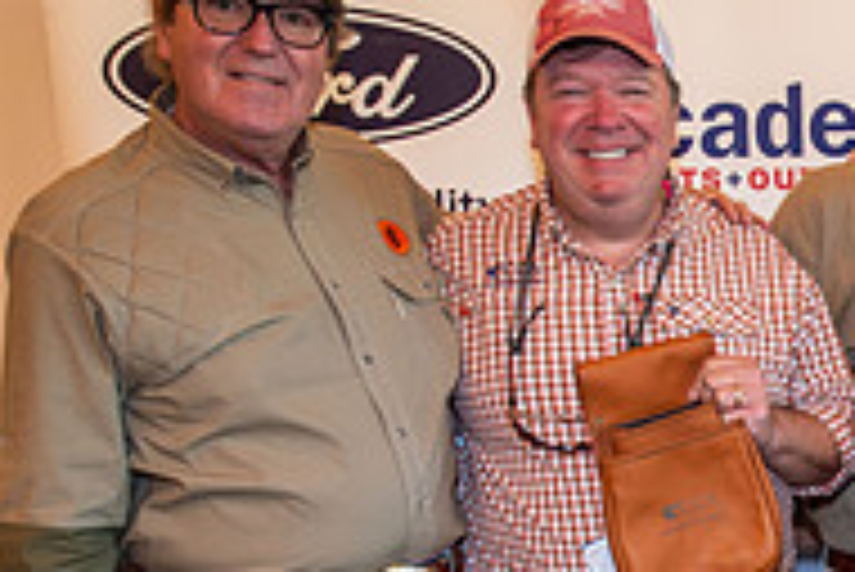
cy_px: 577
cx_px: 940
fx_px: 1450
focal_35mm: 61
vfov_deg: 21.5
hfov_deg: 29.6
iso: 800
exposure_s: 1/60
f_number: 2.8
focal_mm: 20
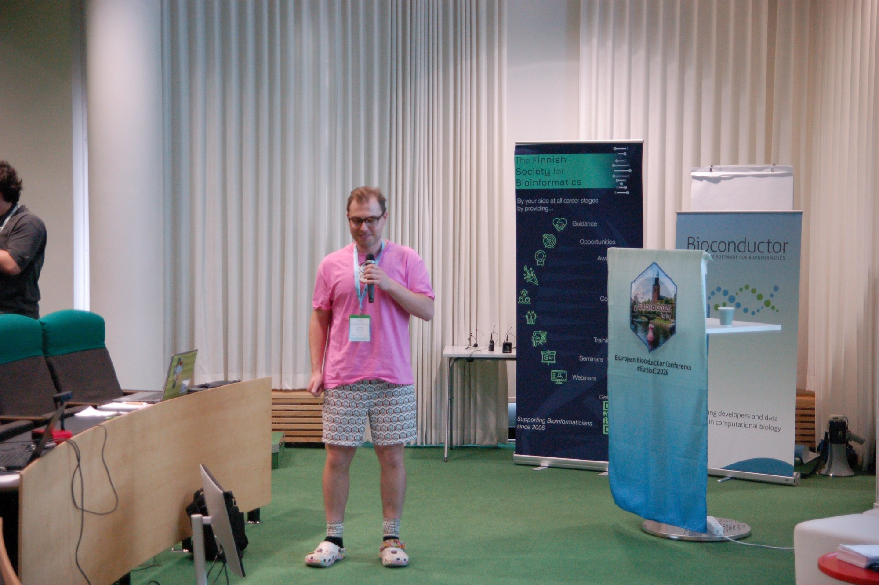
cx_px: 440
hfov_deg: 31.9
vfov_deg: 21.5
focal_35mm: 63
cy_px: 292
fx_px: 1537
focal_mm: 42
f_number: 3.2
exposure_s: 1/125
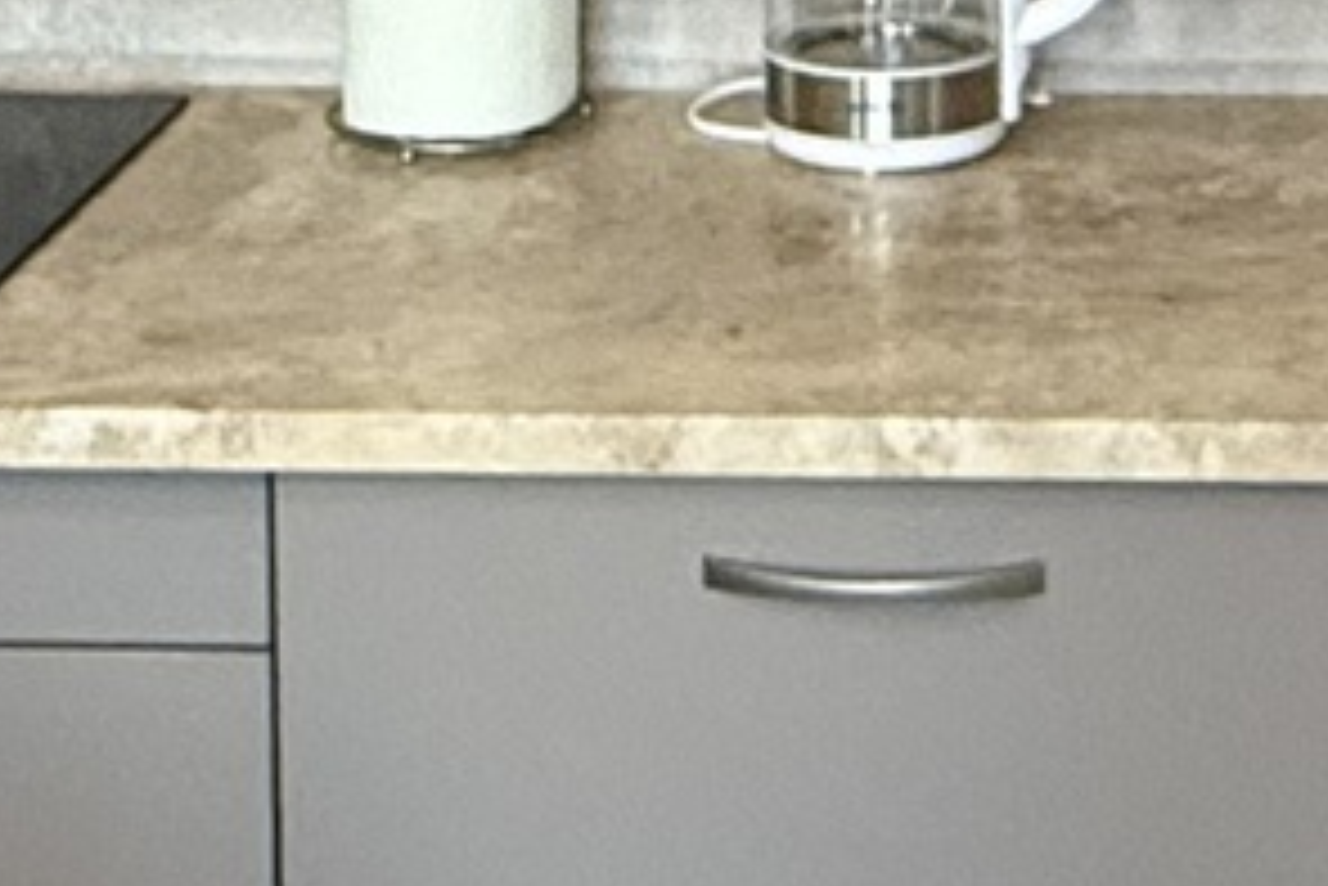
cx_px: 1080
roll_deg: +0.1
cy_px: -679
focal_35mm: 101
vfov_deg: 12.5
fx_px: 3727
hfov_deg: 20.0
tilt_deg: -3.3
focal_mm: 2.22
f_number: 2.2
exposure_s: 1/60
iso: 500
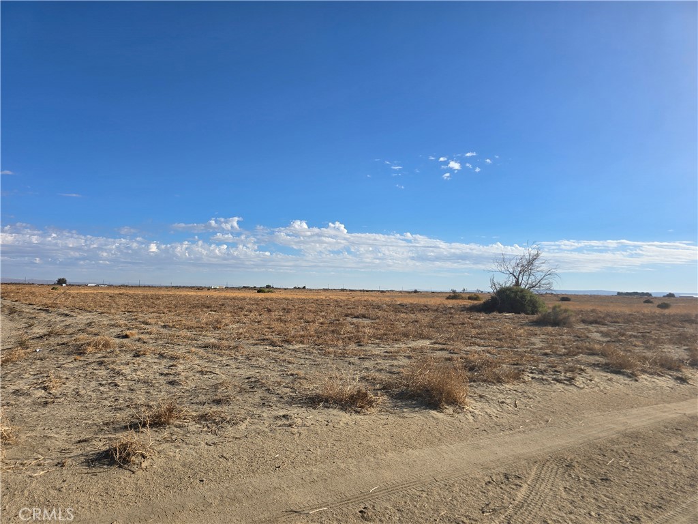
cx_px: 349
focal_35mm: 23
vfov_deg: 58.9
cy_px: 262
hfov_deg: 73.9
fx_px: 464
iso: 12
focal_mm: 6.3
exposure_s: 1/1189
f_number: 1.7
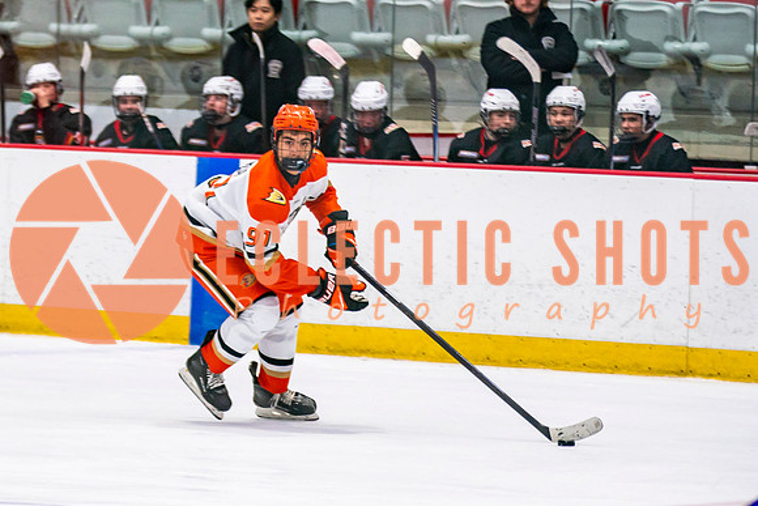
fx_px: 6764
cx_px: 219
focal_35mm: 321
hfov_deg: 6.4
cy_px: 356
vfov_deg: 4.3
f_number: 2.8
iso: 640
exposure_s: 1/640
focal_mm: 145
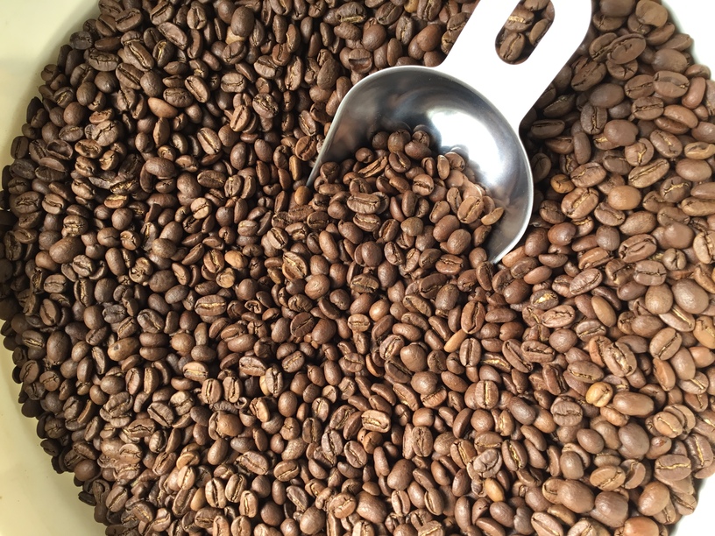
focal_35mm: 31
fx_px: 640
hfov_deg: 58.4
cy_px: 268
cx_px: 358
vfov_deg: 45.4
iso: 25
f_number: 2.4
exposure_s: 1/134
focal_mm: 3.3
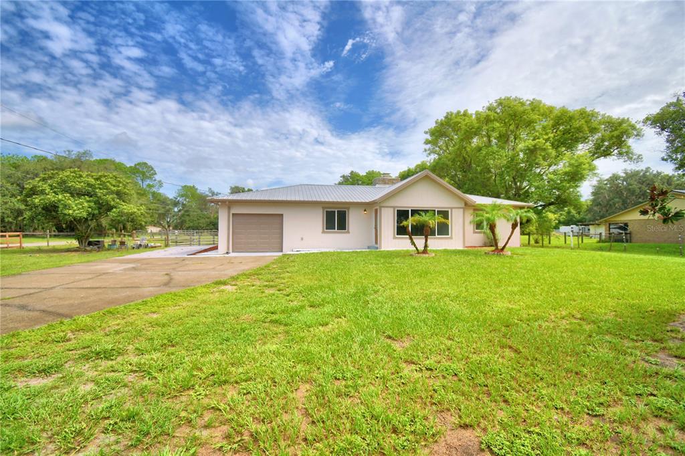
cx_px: 342
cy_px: 228
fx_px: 285
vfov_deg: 77.3
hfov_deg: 100.4
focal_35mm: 15
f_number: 4.5
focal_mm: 10
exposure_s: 1/1600
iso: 100
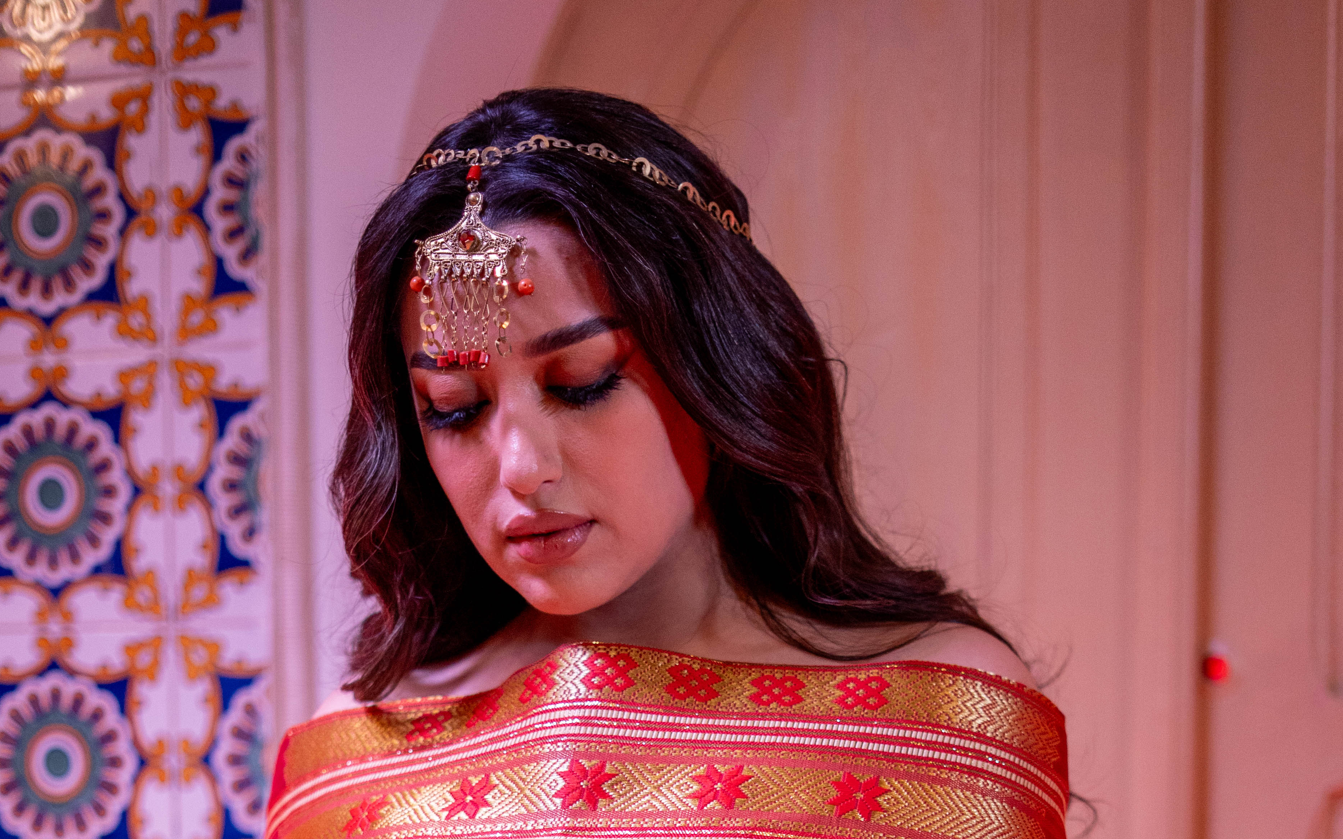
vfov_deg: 15.2
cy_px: 1062
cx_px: 706
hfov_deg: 25.2
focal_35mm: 82
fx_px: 3001
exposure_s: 1/160
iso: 1000
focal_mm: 50
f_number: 1.8
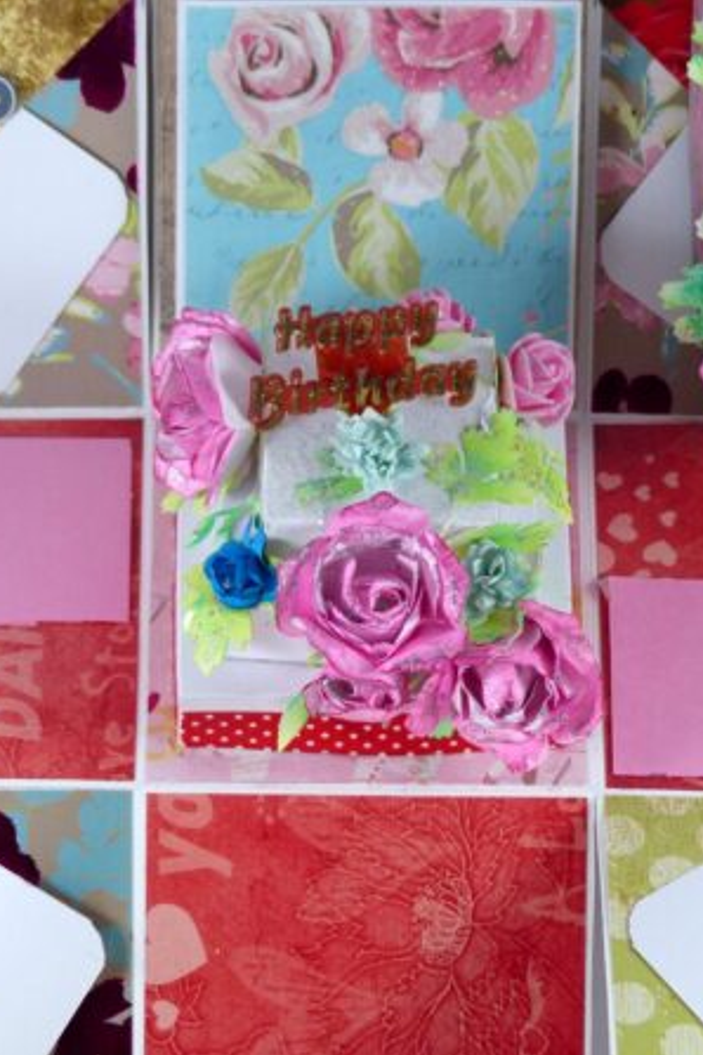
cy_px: 529
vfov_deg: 11.7
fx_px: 5155
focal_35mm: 176
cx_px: 373
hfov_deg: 7.8
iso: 100
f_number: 2.8
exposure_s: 1/80
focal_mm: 22.6
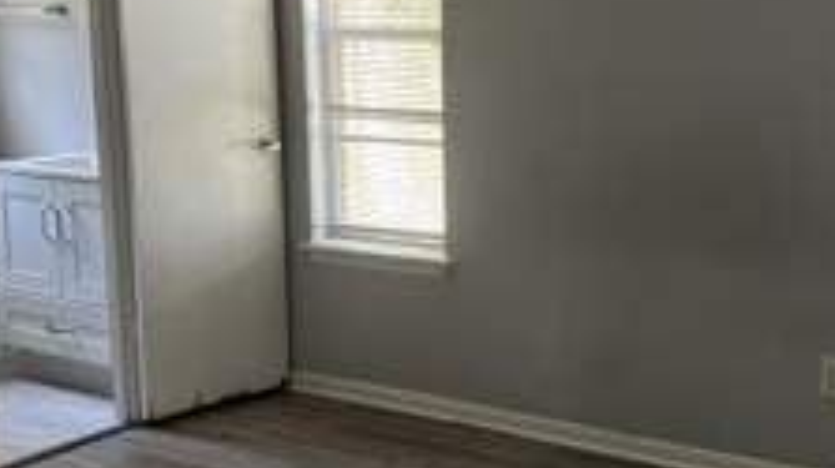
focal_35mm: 61
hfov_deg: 34.4
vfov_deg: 19.7
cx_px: 461
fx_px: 1349
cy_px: 253
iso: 250
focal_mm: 5.96
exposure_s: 1/60
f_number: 1.6
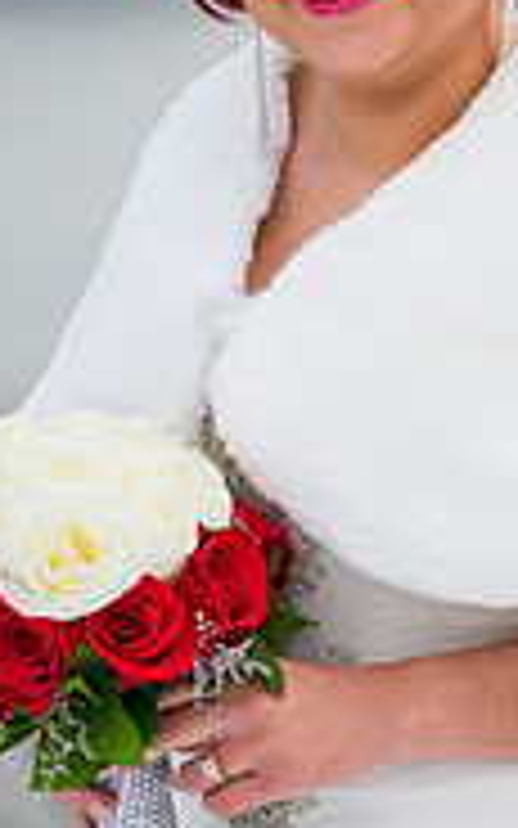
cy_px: 338
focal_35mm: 498
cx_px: 437
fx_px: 11249
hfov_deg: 2.6
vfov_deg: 4.2
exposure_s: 1/640
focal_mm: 200
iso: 200
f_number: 3.2
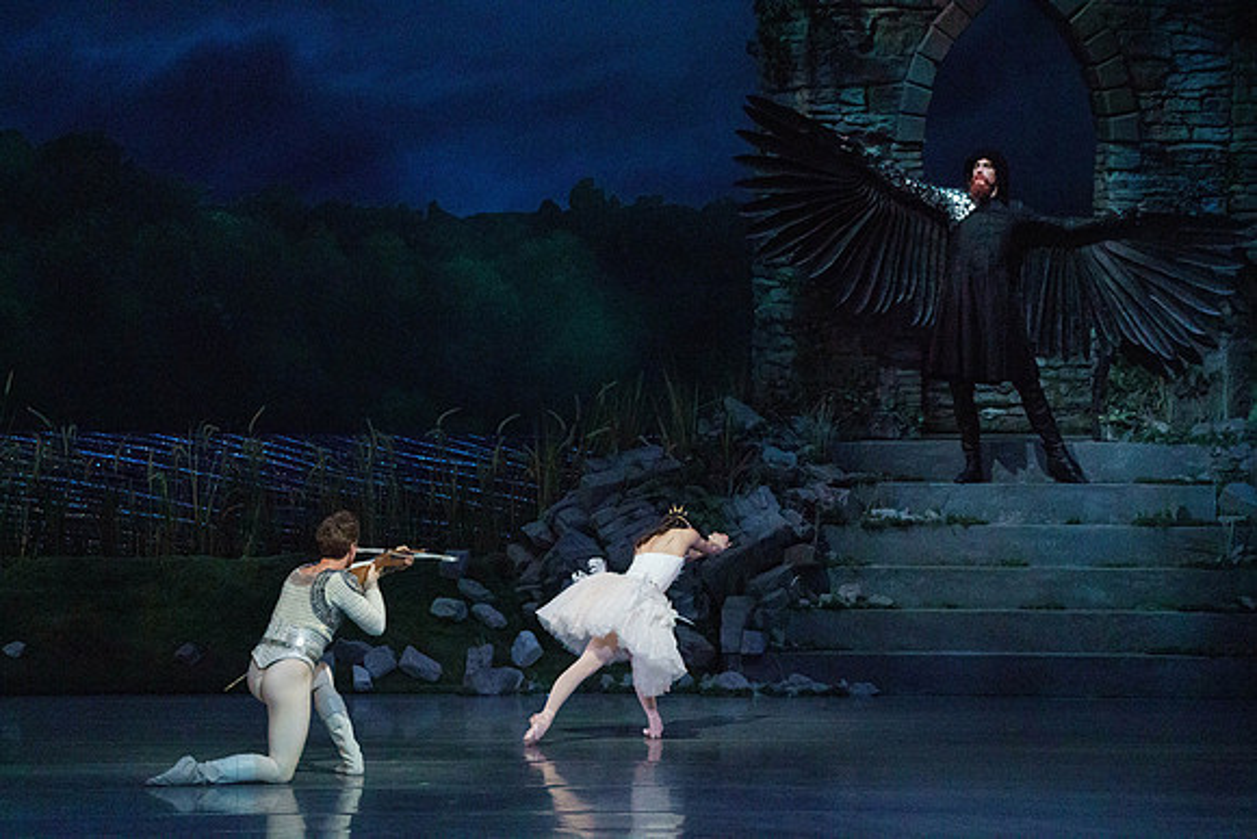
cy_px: 420
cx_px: 628
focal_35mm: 244
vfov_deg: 5.6
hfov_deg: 8.4
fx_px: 8521
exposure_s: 1/320
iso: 8000
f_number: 5.6
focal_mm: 244
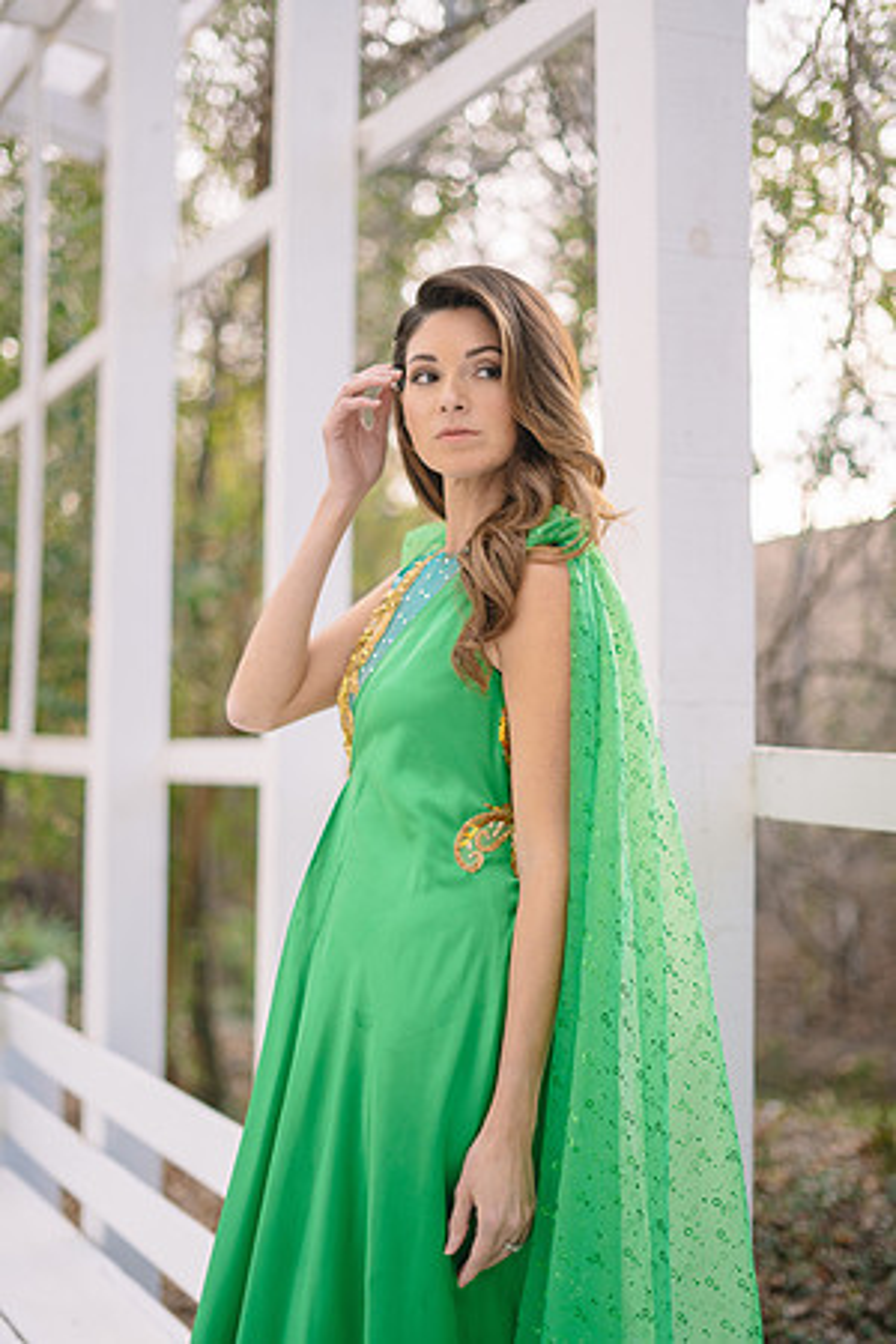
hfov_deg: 27.0
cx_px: 448
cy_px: 672
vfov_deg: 39.6
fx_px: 1867
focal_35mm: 50
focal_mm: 50
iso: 100
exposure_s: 1/200
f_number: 1.8
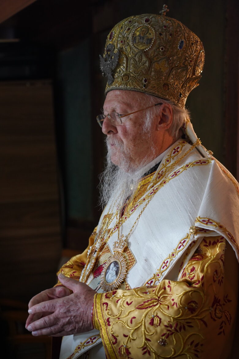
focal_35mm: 77
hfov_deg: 17.7
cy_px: 180
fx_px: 767
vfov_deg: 26.3
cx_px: 120
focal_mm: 77
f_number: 4
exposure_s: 1/80
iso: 3200
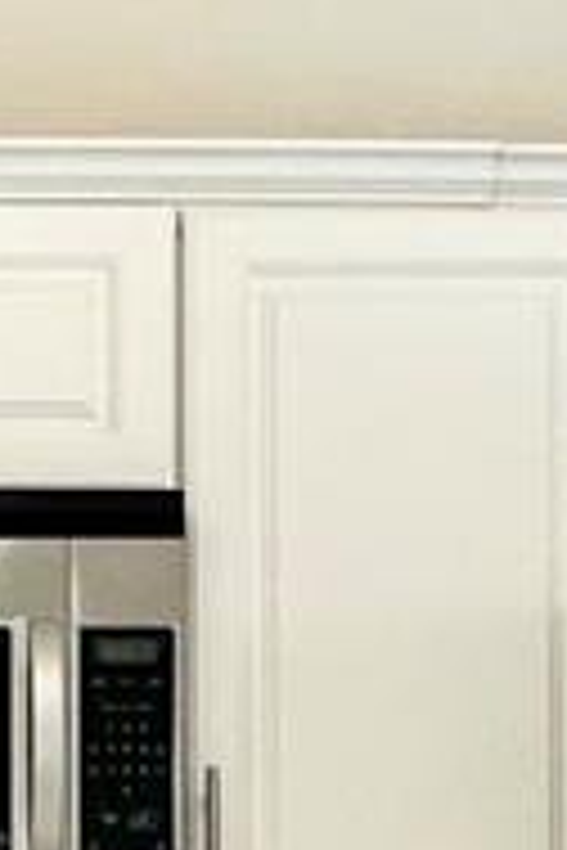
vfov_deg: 15.9
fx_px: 2906
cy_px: 1075
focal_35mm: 123
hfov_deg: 11.0
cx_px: -94
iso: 200
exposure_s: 1/120
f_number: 2.2
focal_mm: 2.22
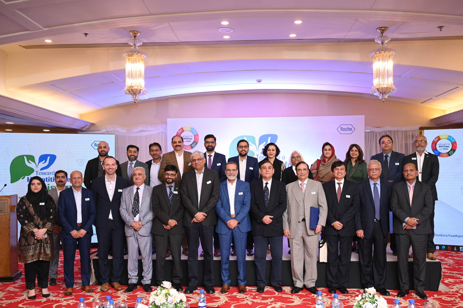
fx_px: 450
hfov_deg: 54.4
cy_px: 154
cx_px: 232
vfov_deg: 37.8
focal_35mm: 35
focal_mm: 35
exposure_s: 1/200
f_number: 3.2
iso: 1000
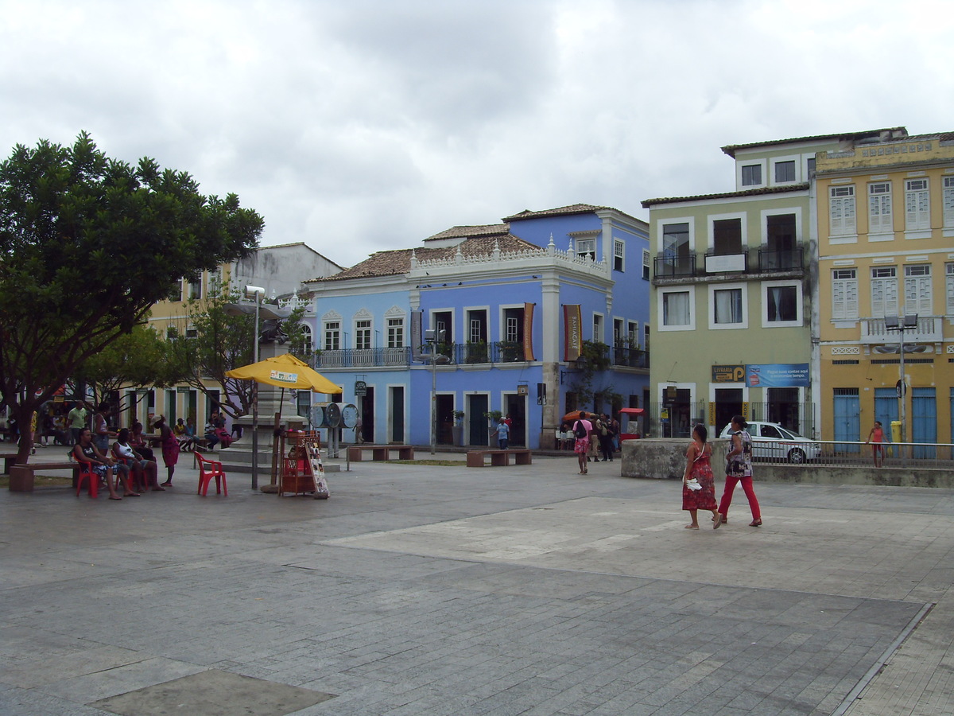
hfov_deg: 47.9
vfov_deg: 36.8
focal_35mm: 39
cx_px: 477
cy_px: 358
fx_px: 1075
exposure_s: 1/350
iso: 80
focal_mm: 6.6
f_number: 6.2
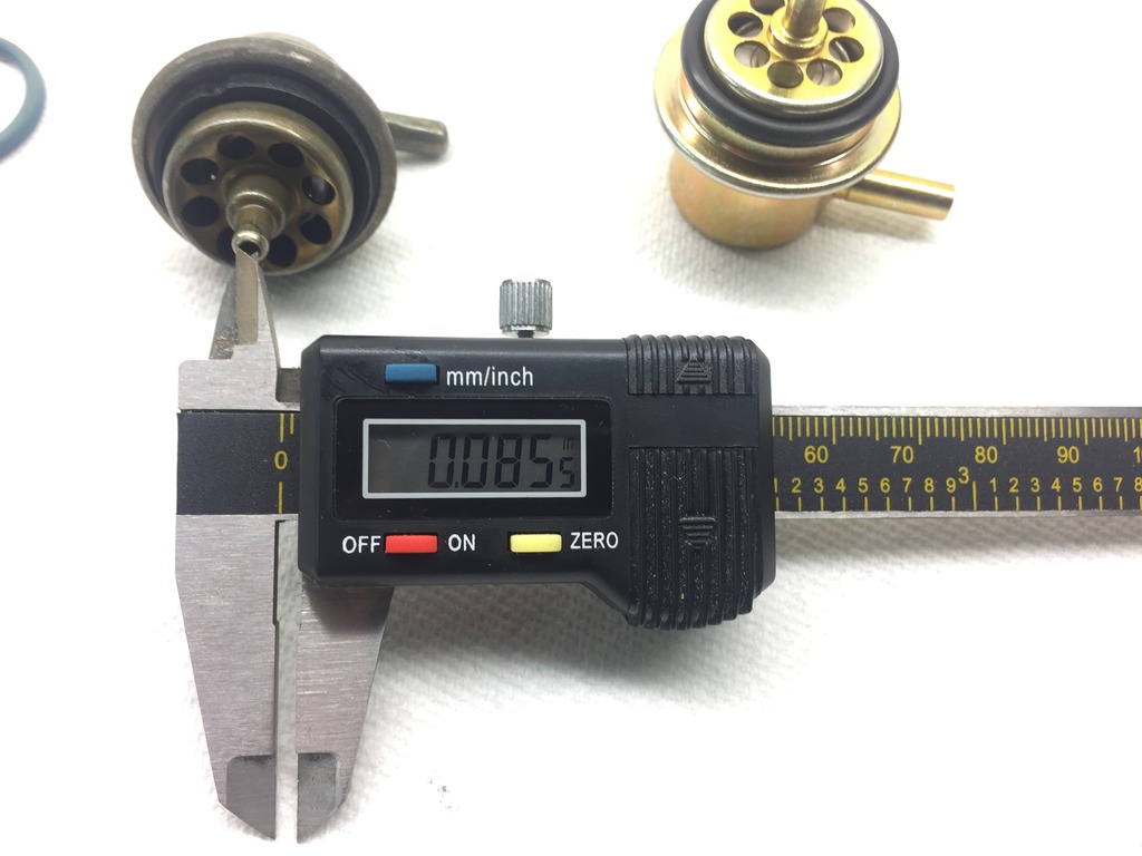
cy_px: 428
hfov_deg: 61.7
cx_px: 571
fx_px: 957
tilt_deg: -65.3
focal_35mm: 29
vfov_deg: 48.2
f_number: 2.2
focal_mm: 4.15
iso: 50
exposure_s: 1/30
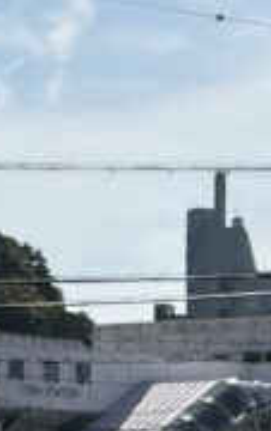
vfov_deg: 6.6
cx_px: 235
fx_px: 3687
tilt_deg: -1.6
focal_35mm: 313
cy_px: 726
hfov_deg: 4.2
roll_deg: -0.6
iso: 40
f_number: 1.6
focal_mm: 5.96
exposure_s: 1/7813
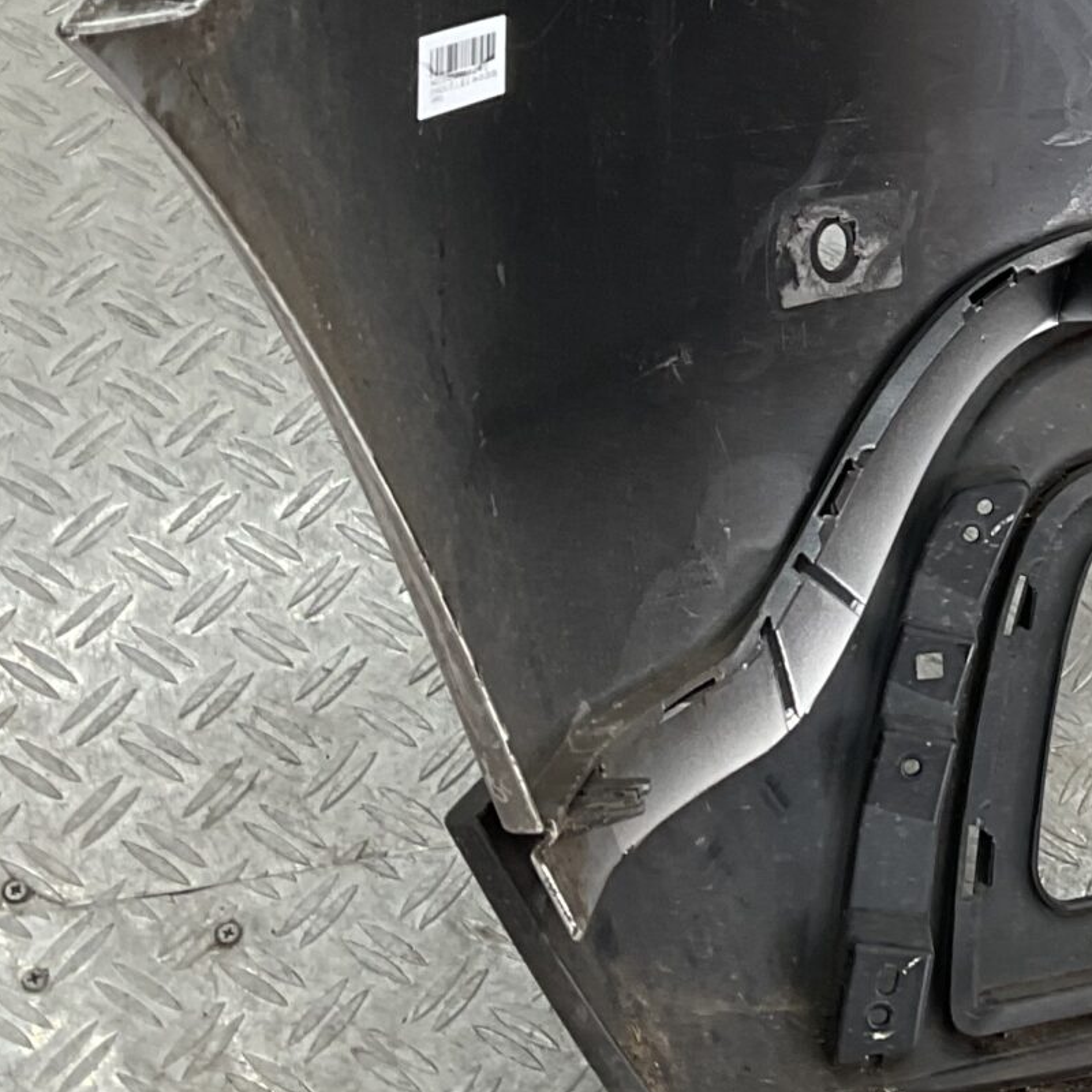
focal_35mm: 82
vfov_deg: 20.7
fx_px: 2927
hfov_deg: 19.7
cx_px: 1346
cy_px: 124
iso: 20
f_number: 1.8
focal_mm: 3
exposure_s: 1/100
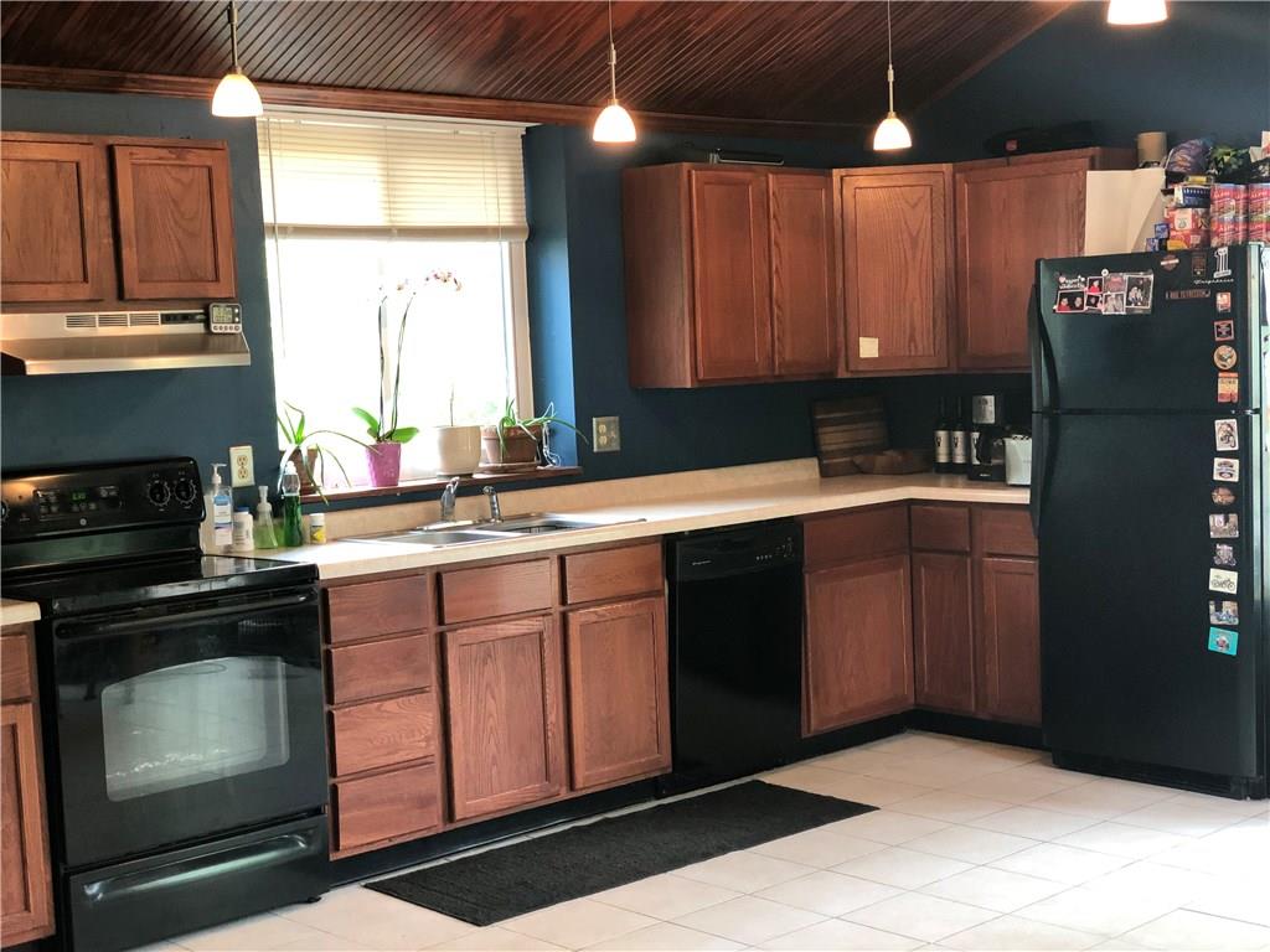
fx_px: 1908
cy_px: 476
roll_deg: +2.7
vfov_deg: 28.0
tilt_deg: -3.9
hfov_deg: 36.8
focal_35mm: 52
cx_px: 635
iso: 100
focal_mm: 6
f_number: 2.4
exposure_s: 1/30
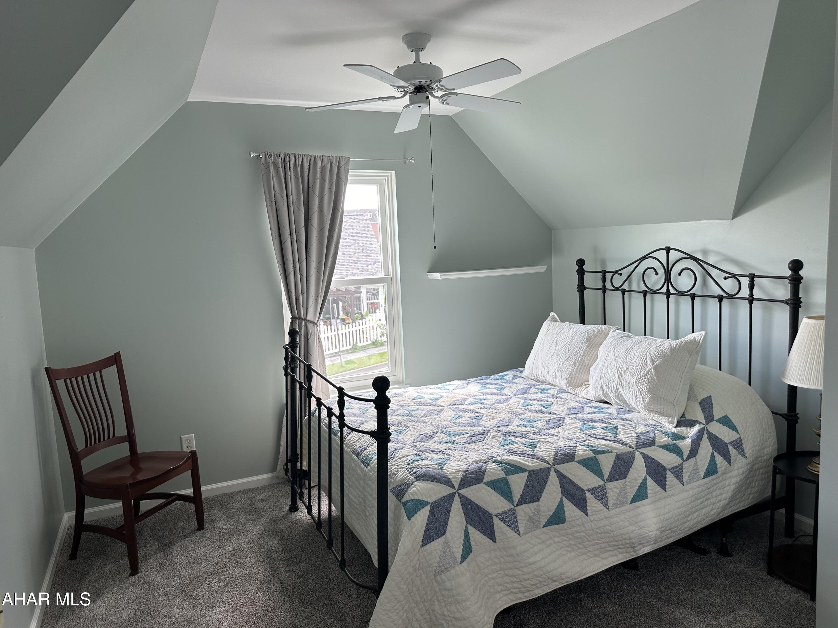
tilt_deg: -7.0
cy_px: 314
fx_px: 581
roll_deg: +3.3
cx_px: 419
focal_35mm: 24
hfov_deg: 71.6
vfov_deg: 56.8
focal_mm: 6.86
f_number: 1.78
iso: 100
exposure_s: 1/120
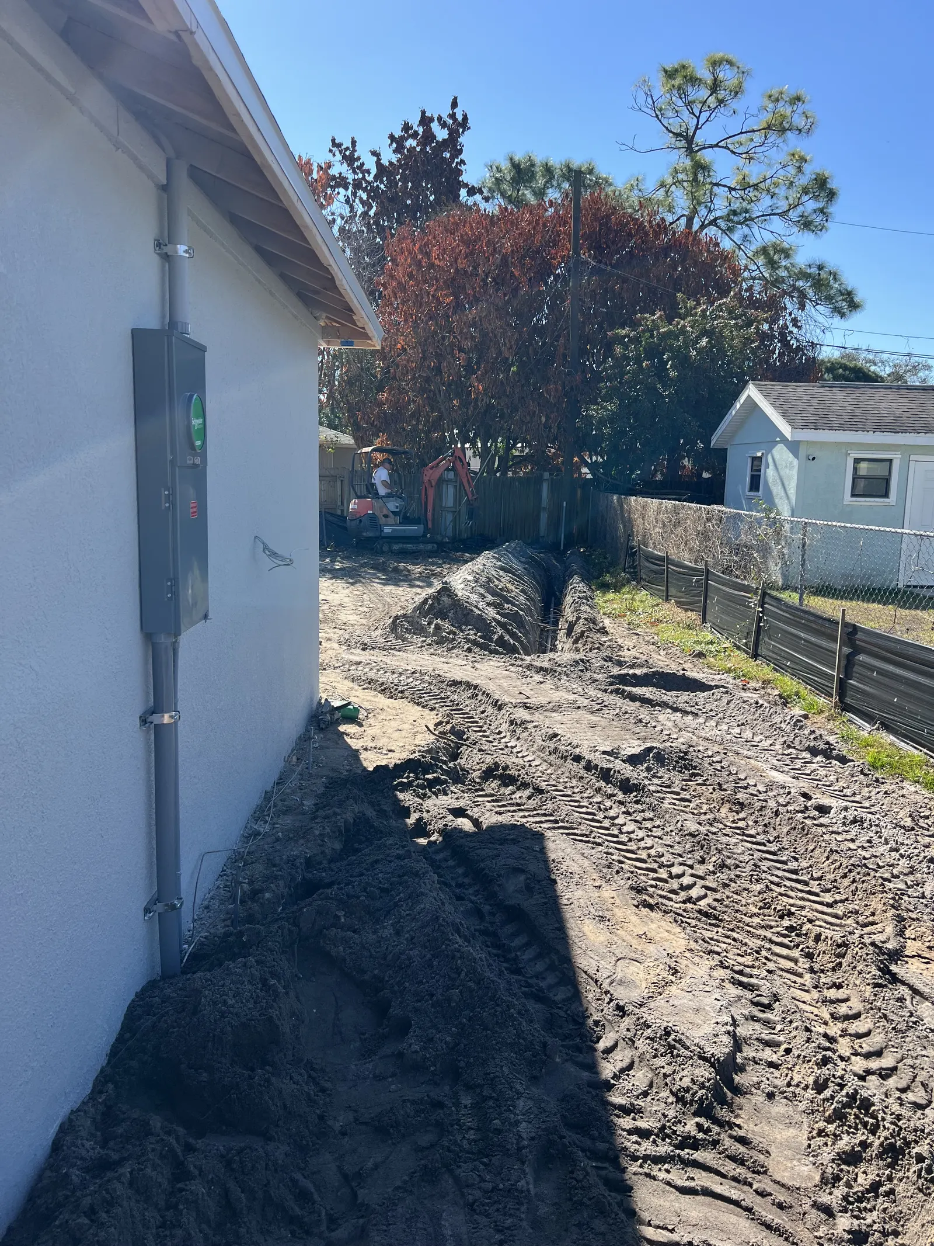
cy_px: 623
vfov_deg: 67.3
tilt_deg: -7.9
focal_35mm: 26
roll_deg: -2.9
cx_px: 467
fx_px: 935
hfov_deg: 53.1
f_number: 1.5
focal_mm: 5.7
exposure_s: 1/1751
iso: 50
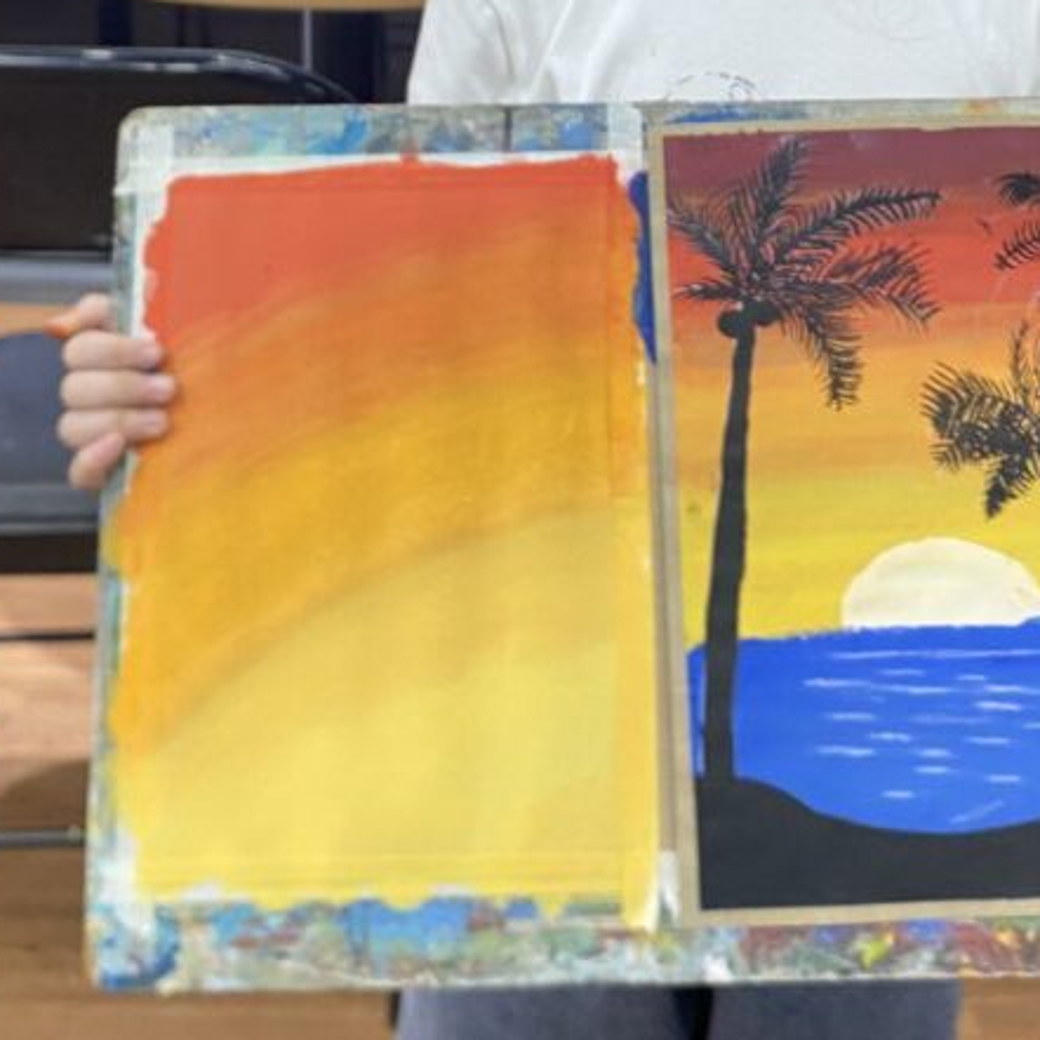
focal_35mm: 52
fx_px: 1768
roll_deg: -3.0
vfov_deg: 31.4
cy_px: 122
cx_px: 586
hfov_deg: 32.7
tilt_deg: -12.5
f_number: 1.8
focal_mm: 4.25
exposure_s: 1/50
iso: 100
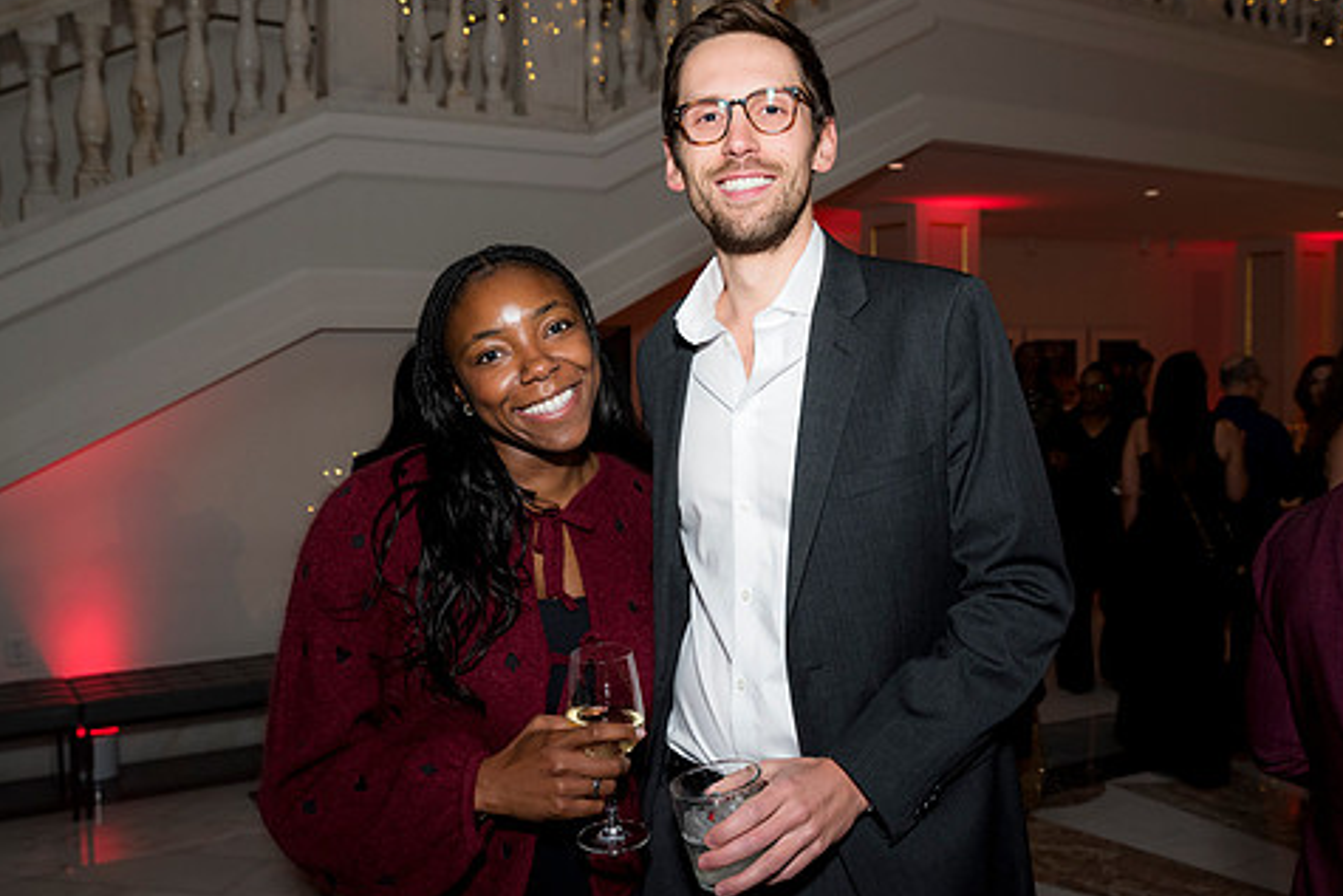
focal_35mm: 39
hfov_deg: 49.5
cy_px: 432
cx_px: 724
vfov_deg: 34.2
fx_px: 1455
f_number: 5
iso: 800
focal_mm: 31
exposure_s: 1/125
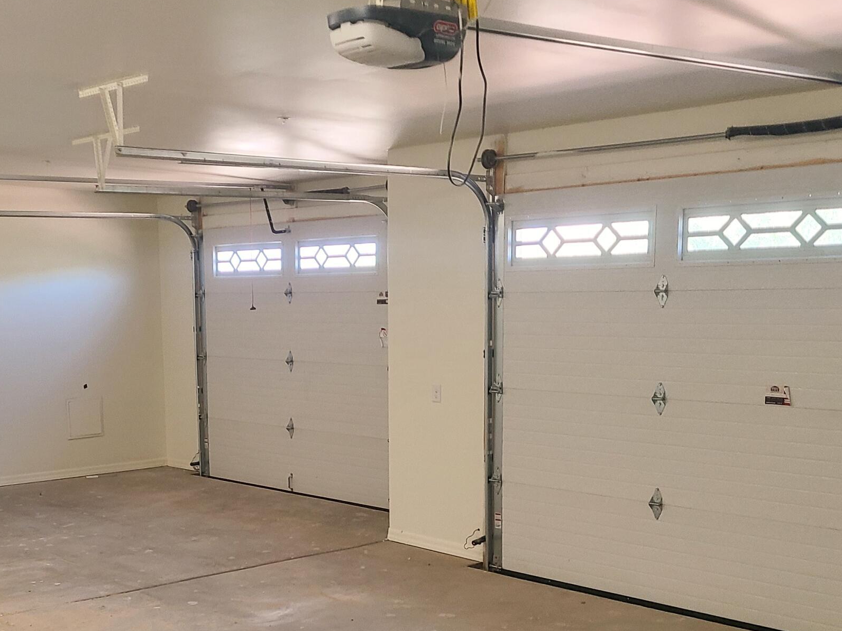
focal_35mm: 49
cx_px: 281
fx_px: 1192
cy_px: 469
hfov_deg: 38.5
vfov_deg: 29.2
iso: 125
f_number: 1.8
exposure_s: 1/60
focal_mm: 5.4
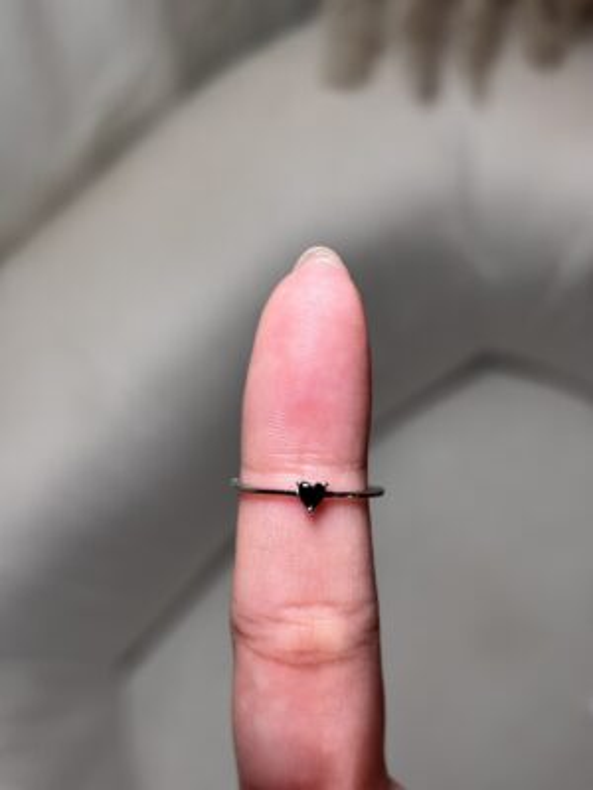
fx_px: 1188
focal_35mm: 52
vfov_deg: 36.8
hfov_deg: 28.0
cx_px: 296
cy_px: 395
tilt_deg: -71.0
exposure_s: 1/75
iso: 50
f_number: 1.6
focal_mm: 5.96
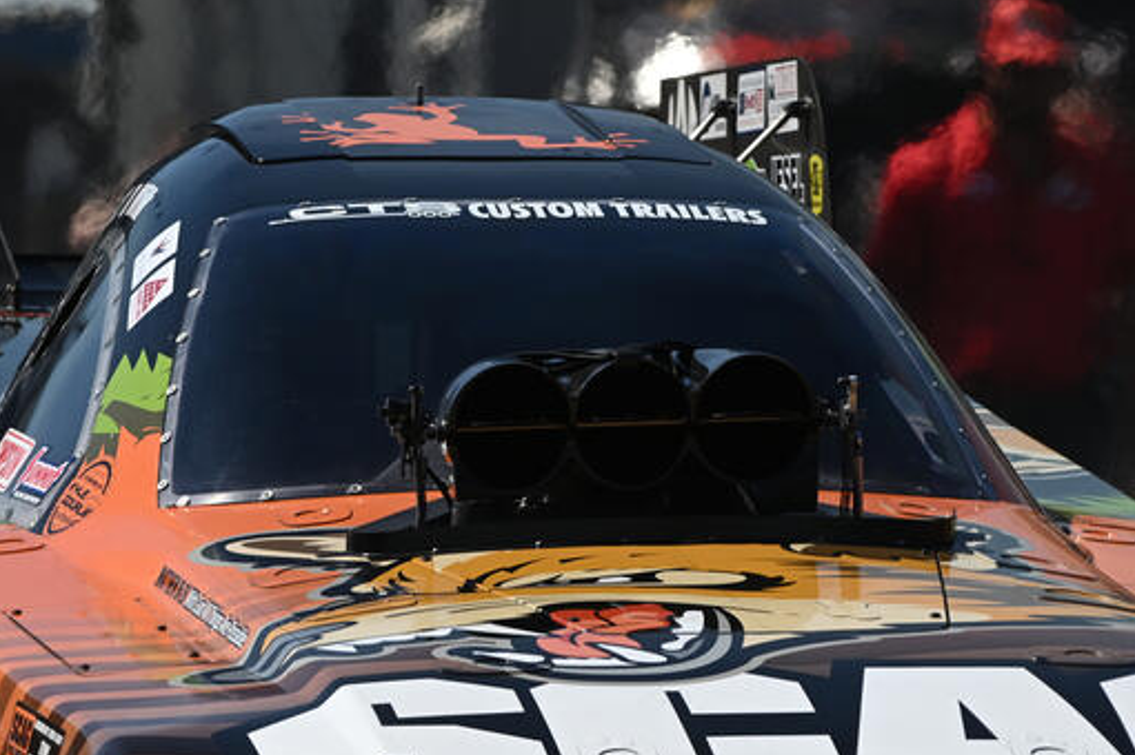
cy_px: 520
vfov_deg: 1.8
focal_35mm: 751
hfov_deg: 2.7
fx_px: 23661
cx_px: 442
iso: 250
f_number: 9
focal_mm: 300
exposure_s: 1/1600
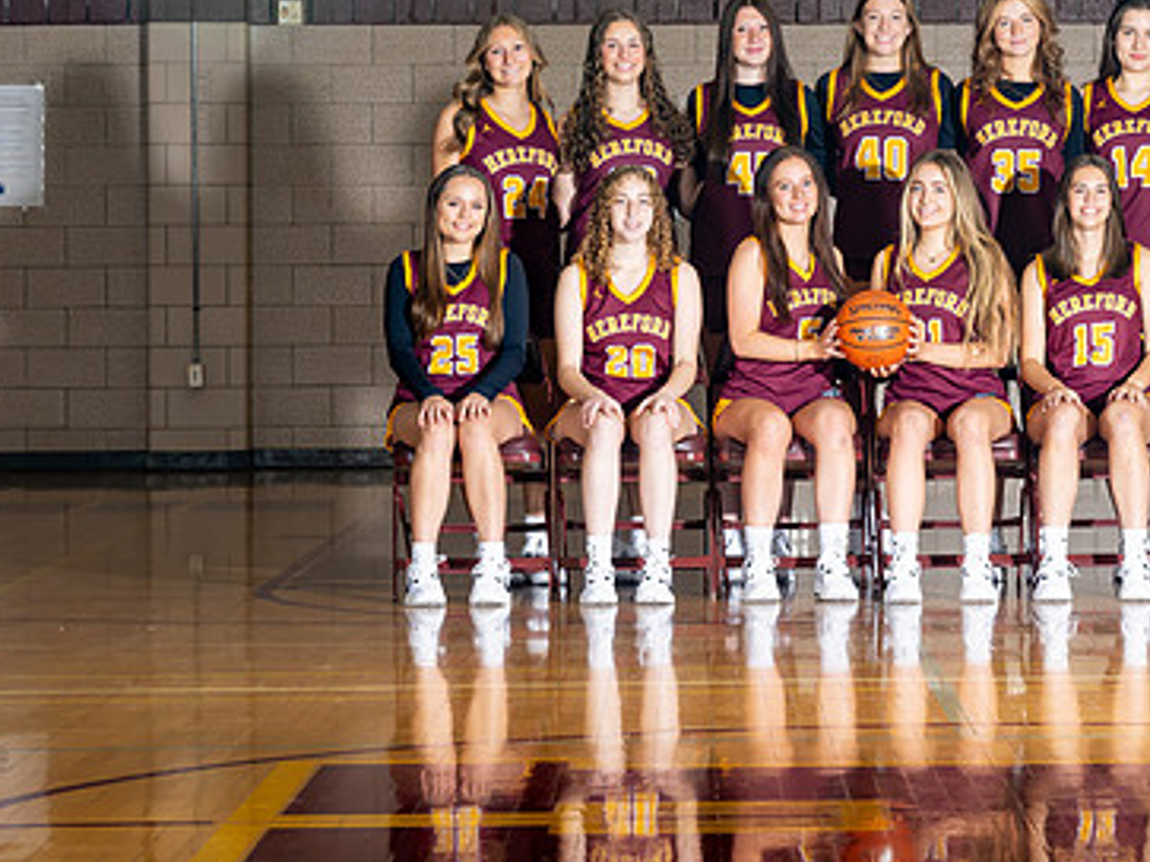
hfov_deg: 12.3
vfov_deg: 9.2
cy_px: 152
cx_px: 979
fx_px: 5314
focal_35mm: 160
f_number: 8
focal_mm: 74
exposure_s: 1/200
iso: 200
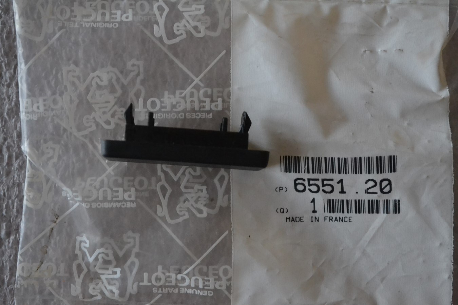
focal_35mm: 66
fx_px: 840
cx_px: 229
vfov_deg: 20.6
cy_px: 152
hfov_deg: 30.5
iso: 3200
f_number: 5.3
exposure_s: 1/40
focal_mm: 44
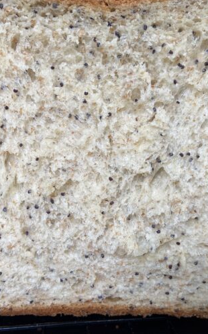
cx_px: 115
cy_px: 167
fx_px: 336
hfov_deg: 34.4
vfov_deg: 52.8
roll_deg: -0.2
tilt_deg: -9.4
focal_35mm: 37
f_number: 1.8
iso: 32
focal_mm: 4.25
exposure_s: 1/197
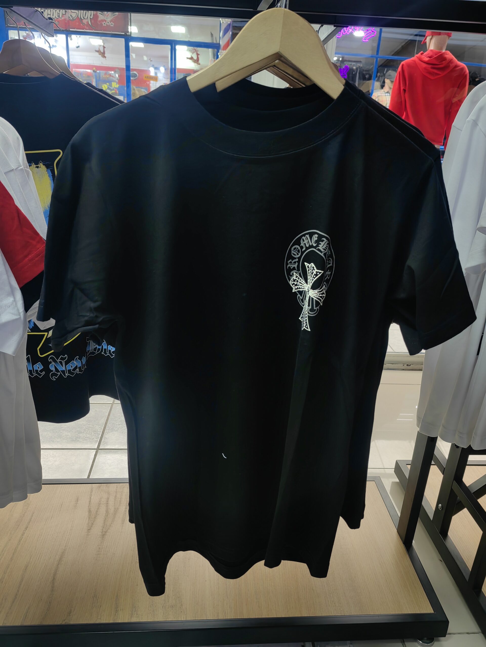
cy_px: 324
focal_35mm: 27
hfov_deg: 51.4
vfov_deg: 65.3
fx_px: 505
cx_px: 243
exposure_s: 1/6.25
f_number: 1.8
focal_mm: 5.54
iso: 50
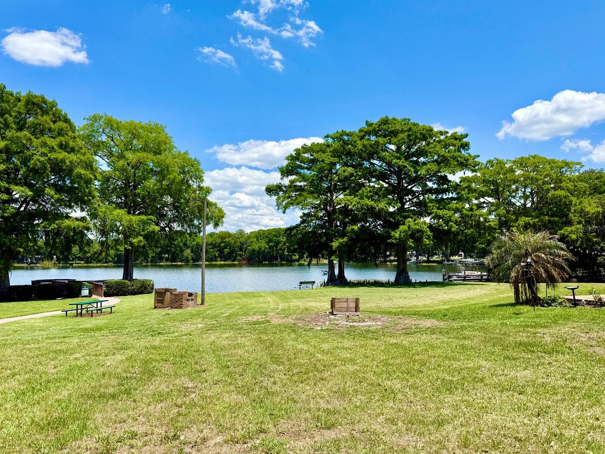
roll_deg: +0.2
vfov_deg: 53.1
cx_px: 287
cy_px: 228
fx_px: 454
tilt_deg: +2.7
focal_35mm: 26
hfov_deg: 67.3
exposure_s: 1/3953
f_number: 1.78
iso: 80
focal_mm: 6.76
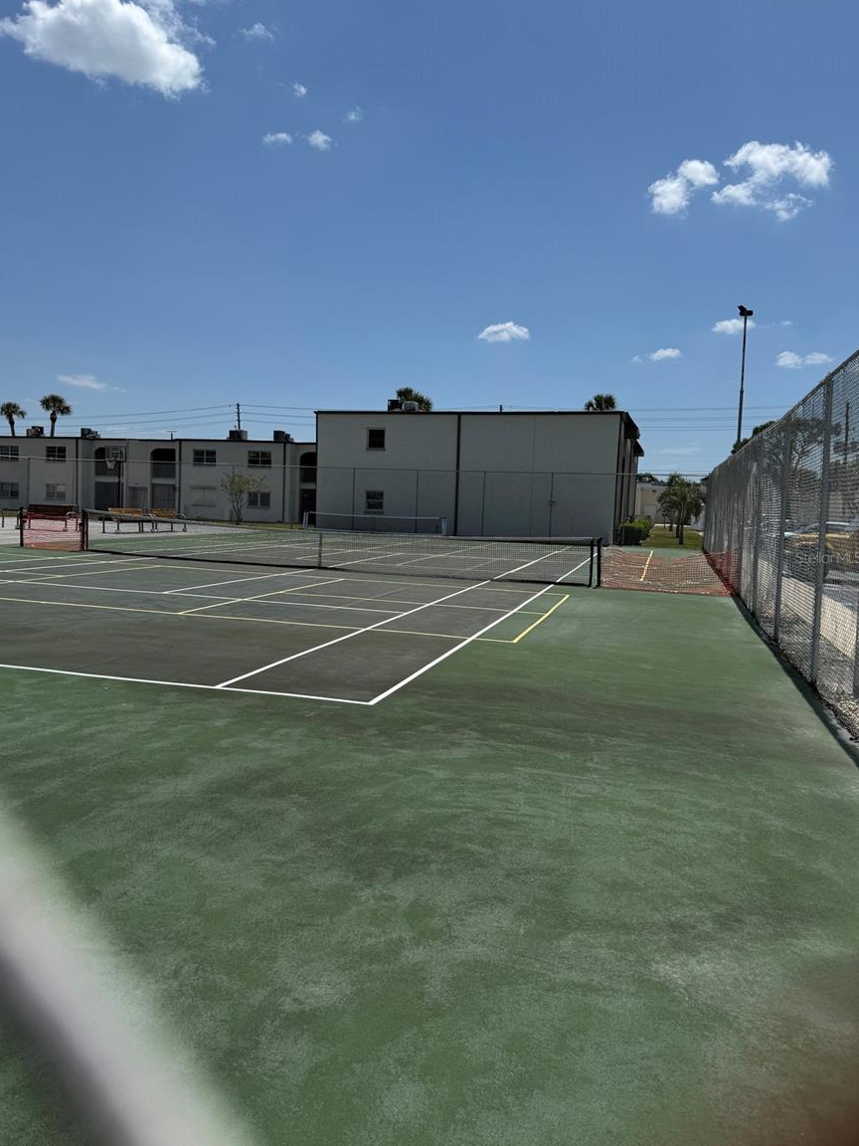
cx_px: 419
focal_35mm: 25
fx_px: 827
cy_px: 557
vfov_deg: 69.4
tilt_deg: -4.1
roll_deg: -2.1
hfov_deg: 54.9
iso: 80
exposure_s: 1/9009
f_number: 1.78
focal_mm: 6.76
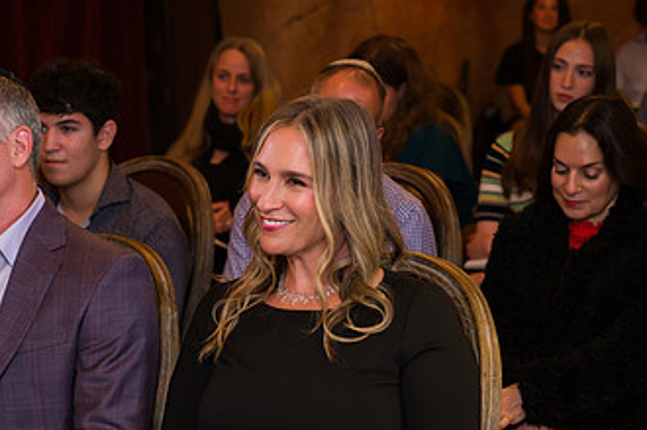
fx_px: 1669
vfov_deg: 14.6
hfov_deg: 21.8
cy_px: 302
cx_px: 179
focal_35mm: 93
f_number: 4
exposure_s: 1/200
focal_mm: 52
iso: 1250
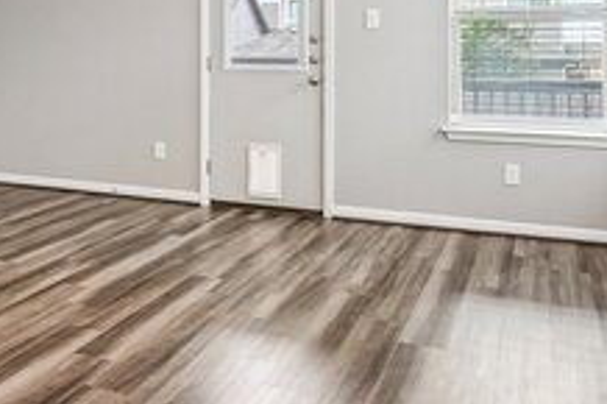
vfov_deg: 27.6
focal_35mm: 47
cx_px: 72
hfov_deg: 39.2
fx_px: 792
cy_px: 43
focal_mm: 16
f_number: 8
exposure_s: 1/15
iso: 1250
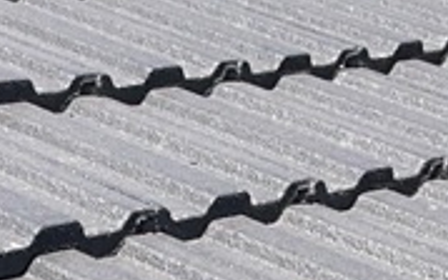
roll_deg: +3.9
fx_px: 2101
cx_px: -60
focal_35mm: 172
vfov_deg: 7.4
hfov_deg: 12.0
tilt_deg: -14.4
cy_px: 535
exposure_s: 1/1786
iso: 16
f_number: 1.8
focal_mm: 3
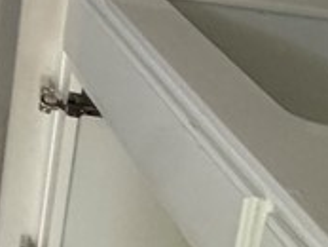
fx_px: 787
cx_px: -601
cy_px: -238
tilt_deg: -8.7
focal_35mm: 83
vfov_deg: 14.8
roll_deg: +1.5
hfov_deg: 12.4
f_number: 2.2
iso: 320
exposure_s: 1/99
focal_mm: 2.22
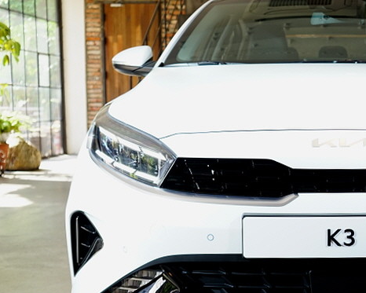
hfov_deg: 25.8
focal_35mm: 68
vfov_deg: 22.5
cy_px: 161
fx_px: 737
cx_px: 401
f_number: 4
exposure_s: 1/60
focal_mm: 33
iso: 250
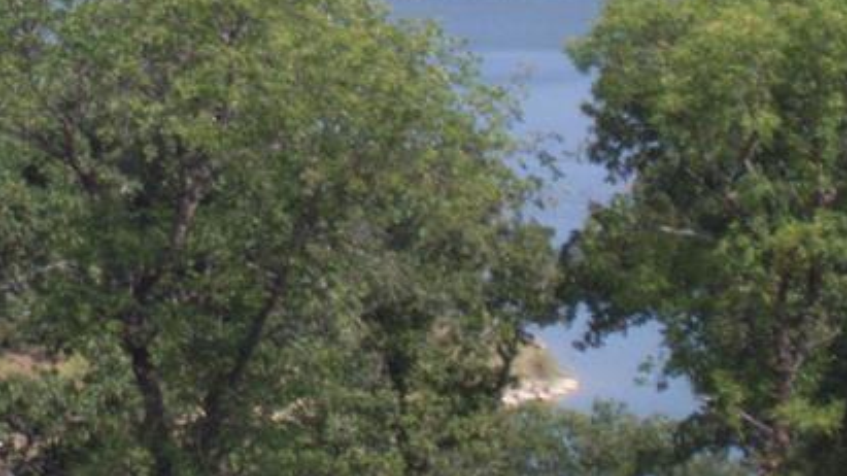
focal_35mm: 277
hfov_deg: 7.8
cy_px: -113
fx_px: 6220
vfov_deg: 4.4
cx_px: 229
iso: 80
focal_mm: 16.8
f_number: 4.6
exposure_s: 1/661
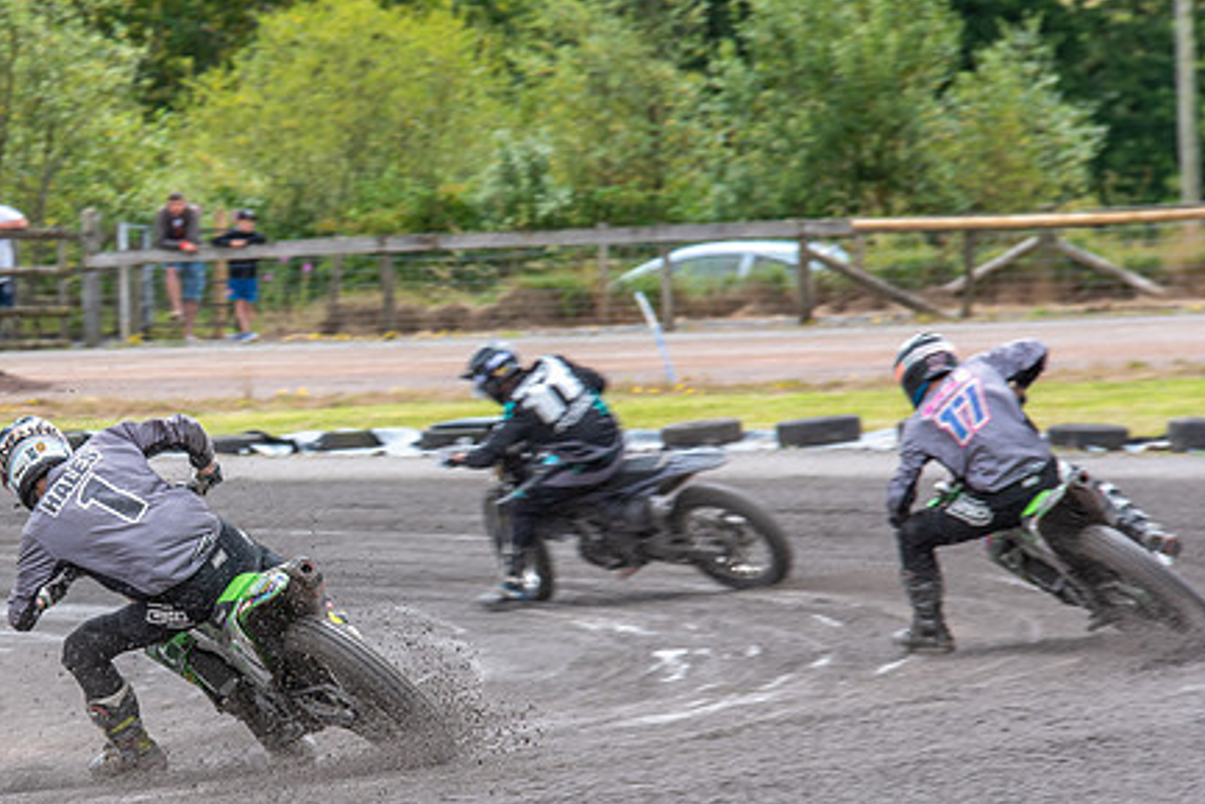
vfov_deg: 3.6
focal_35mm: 380
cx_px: 188
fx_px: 12723
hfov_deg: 5.4
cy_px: 535
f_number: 8
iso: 160
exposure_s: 1/250
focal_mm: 200
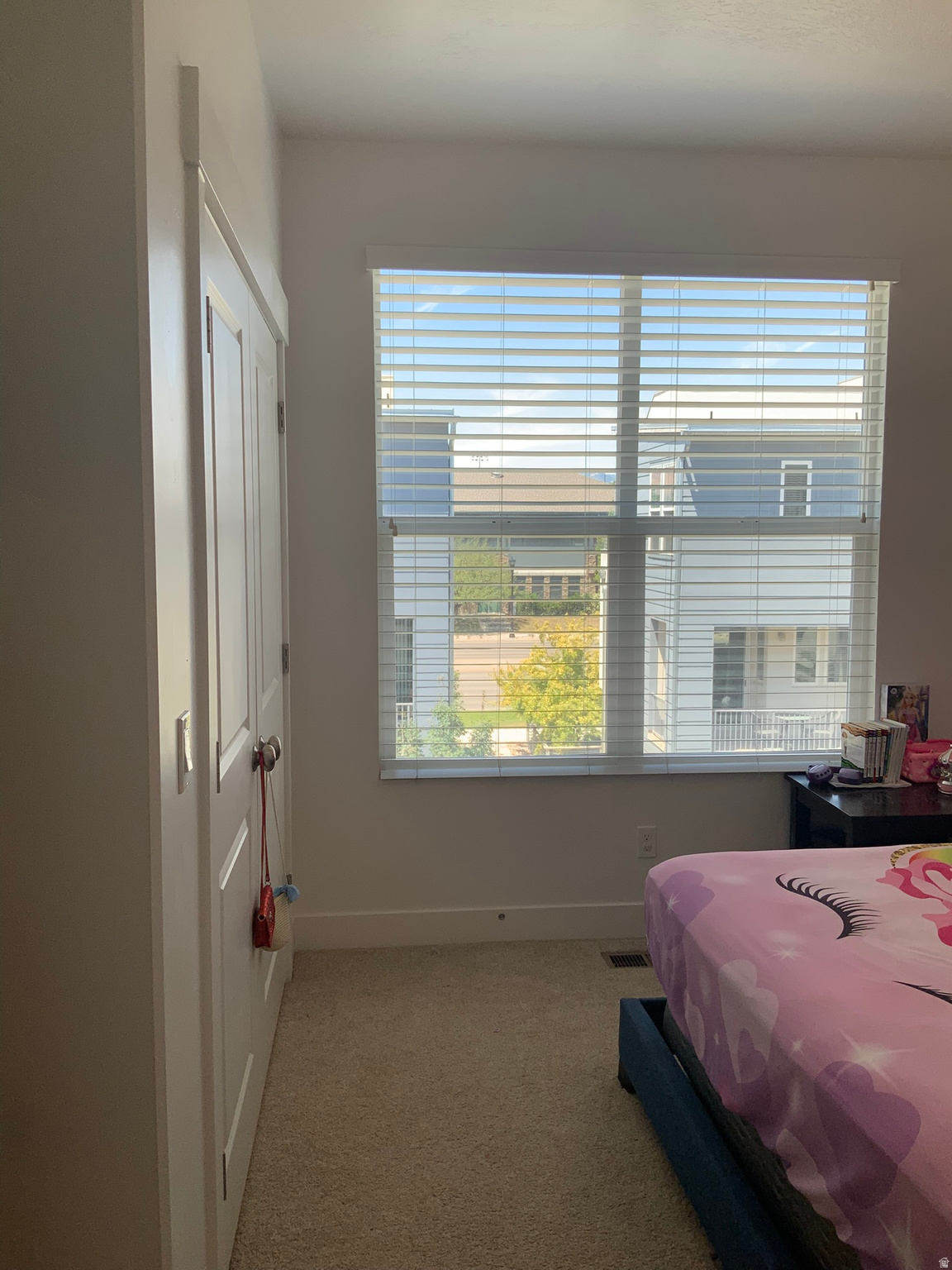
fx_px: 1063
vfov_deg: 61.7
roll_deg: +0.1
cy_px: 635
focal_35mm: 29
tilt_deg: -5.6
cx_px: 476
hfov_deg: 48.2
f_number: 1.8
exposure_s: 1/257
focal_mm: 3
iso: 16
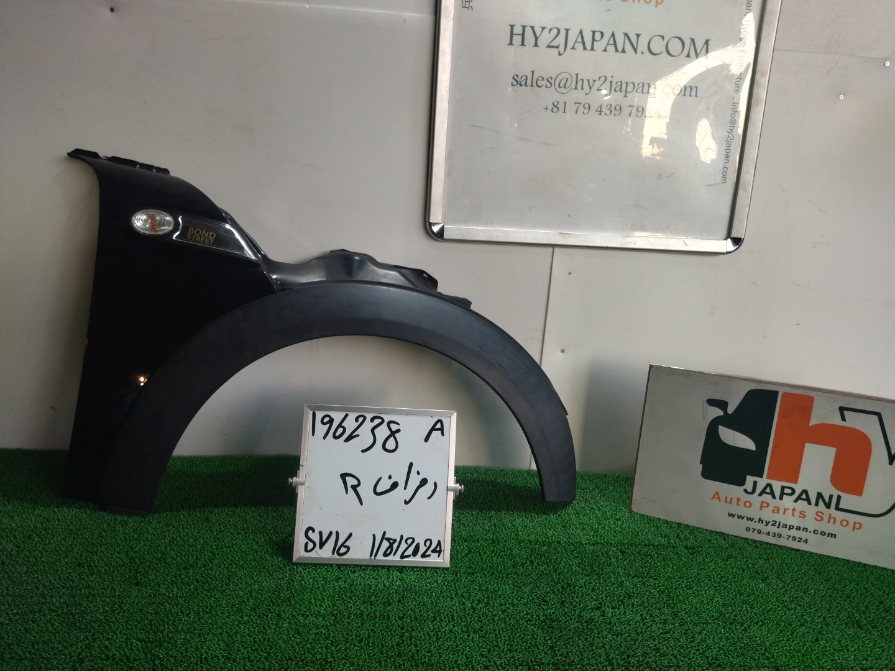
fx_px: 698
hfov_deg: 65.3
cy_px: 336
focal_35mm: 27
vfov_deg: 51.4
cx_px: 448
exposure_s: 1/100
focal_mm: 4.74
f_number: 1.79
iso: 153
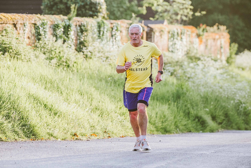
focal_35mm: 255
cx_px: 126
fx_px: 1778
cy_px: 84
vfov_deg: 5.4
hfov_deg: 8.1
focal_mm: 170
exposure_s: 1/1250
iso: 500
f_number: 3.5
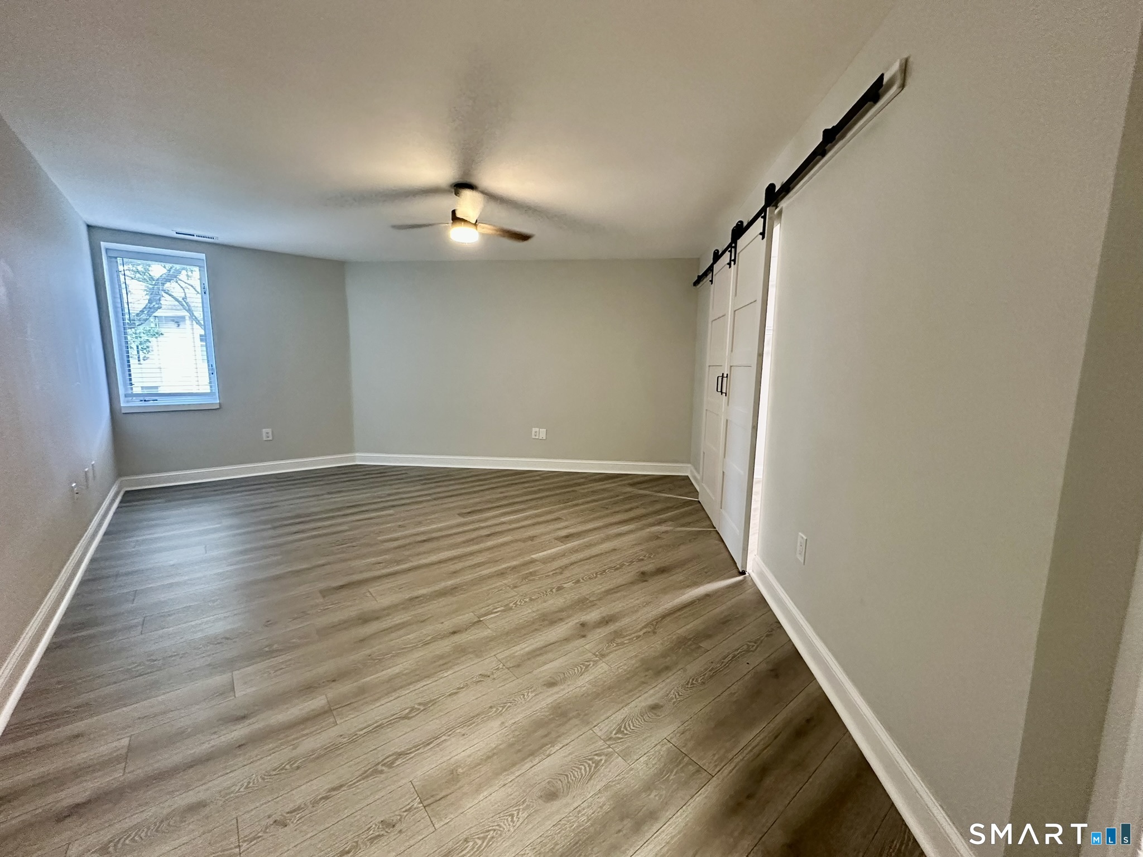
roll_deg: -1.1
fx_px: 462
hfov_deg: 102.1
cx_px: 572
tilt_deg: -7.6
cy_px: 428
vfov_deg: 85.7
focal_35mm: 14
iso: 800
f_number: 2.2
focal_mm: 2.22
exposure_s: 1/60
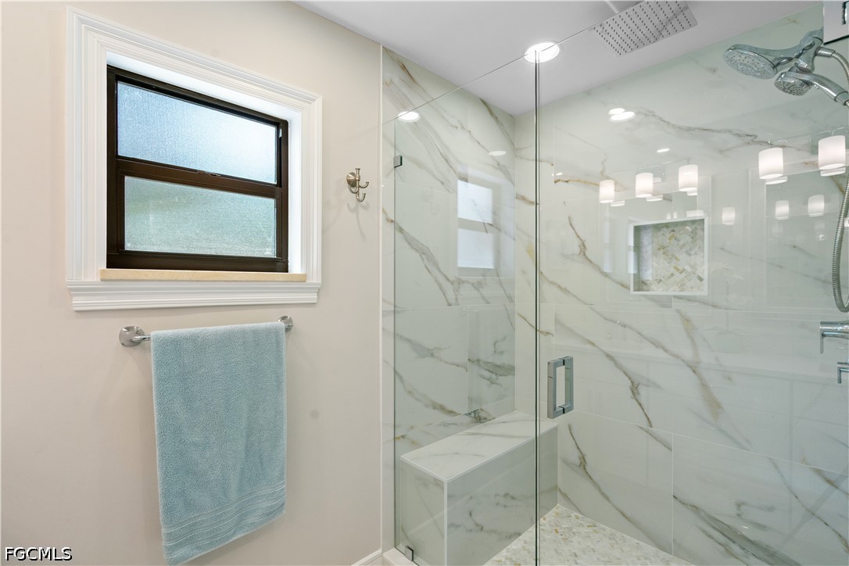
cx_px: 424
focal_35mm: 16
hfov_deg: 96.7
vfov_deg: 73.7
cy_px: 283
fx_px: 377
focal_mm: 16
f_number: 8
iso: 400
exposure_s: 1/80
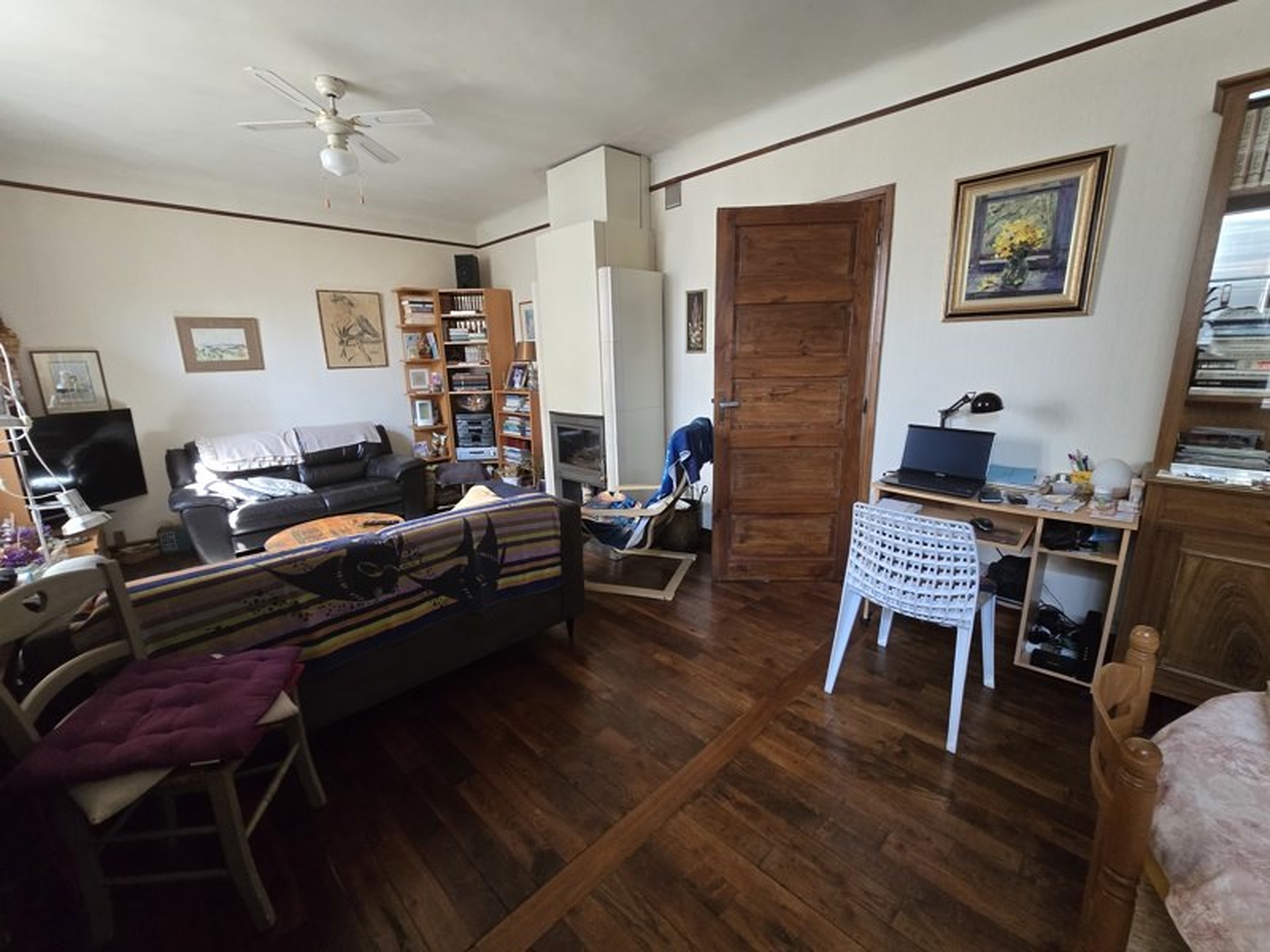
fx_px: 477
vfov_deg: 89.9
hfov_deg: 106.2
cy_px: 476
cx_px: 635
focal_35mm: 13
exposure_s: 1/50
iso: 500
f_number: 2.2
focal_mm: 2.2
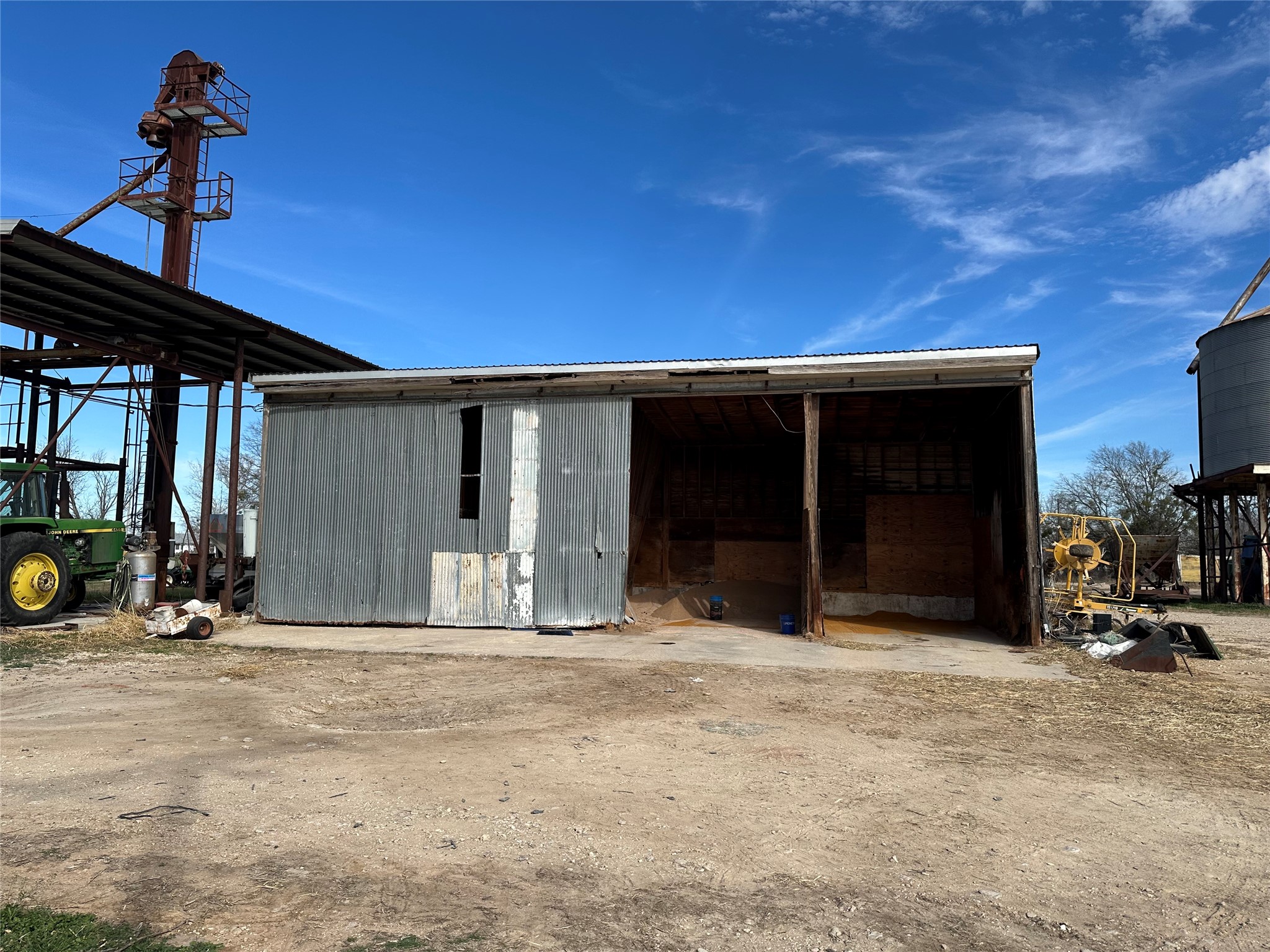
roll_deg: -0.8
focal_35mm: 24
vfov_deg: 56.8
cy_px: 476
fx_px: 881
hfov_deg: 71.6
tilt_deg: +5.5
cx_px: 635
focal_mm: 6.86
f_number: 1.78
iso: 80
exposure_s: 1/4016
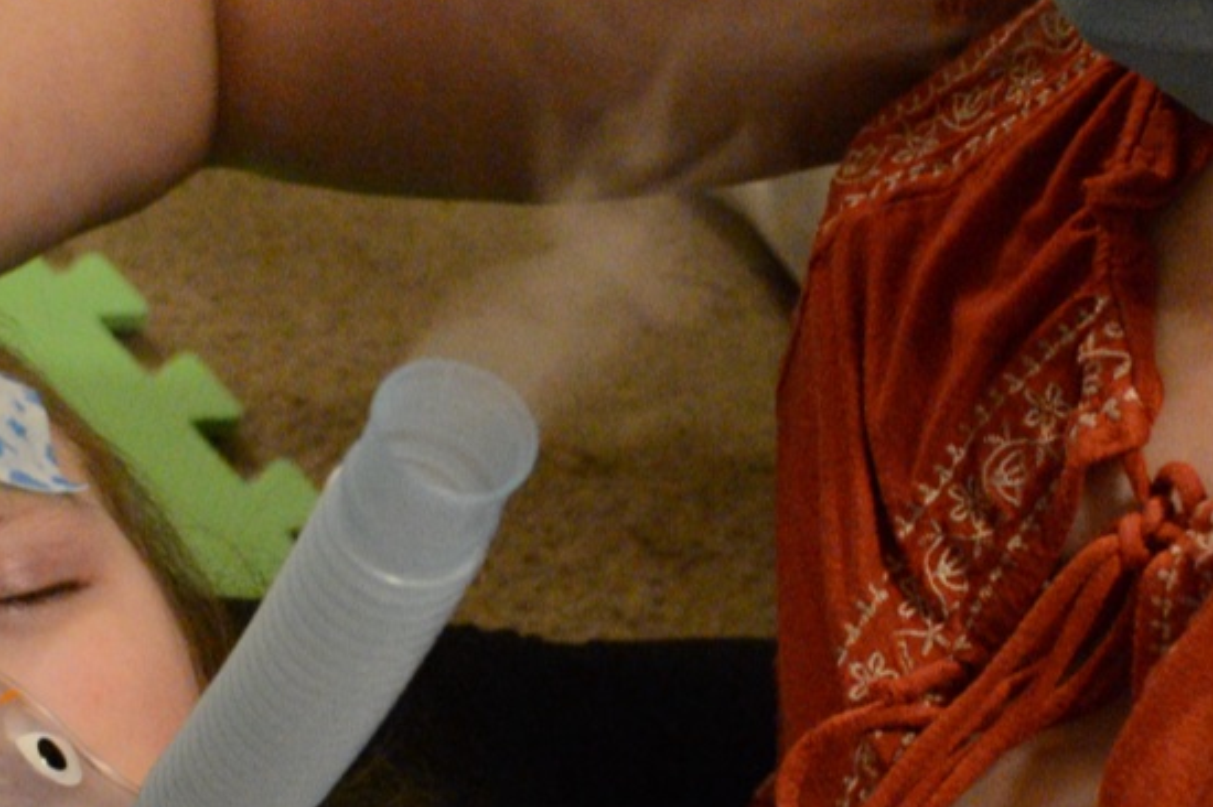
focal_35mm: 131
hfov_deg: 15.6
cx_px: 280
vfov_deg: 10.4
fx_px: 4411
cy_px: 578
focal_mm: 30
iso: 3200
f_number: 4.5
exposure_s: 1/125
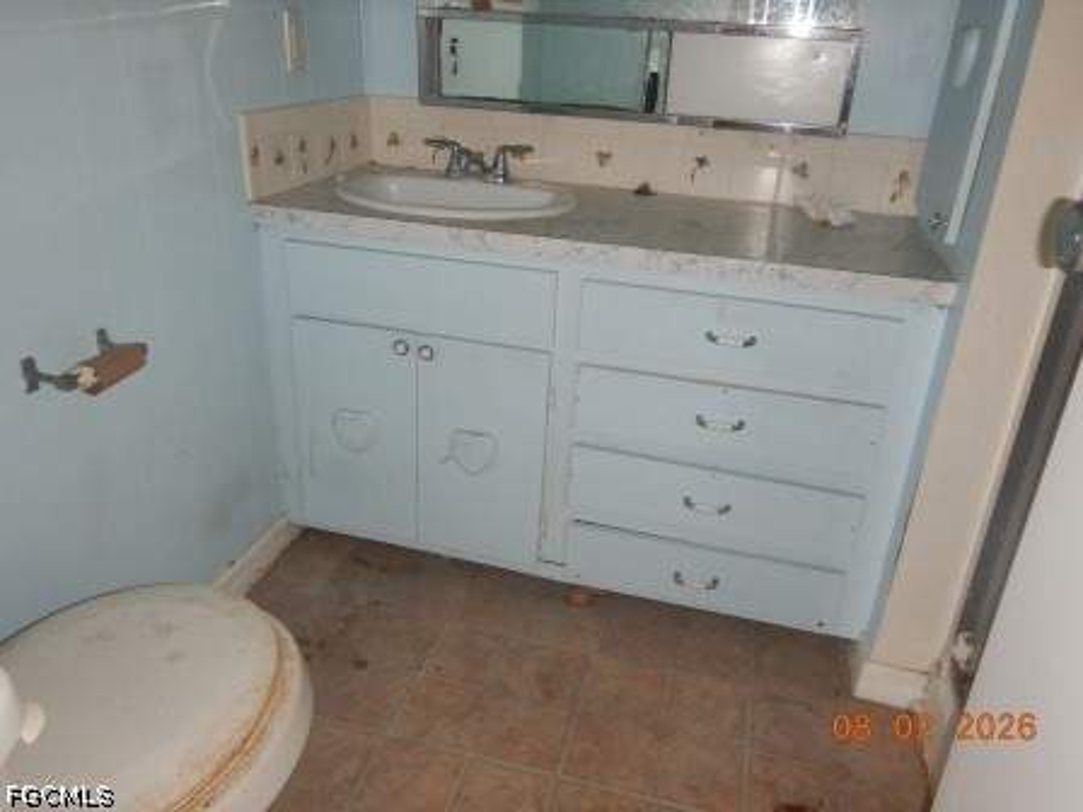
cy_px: 406
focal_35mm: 26
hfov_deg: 67.3
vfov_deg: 53.1
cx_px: 542
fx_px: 813
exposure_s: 1/30
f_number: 2.8
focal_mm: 4.7
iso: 200
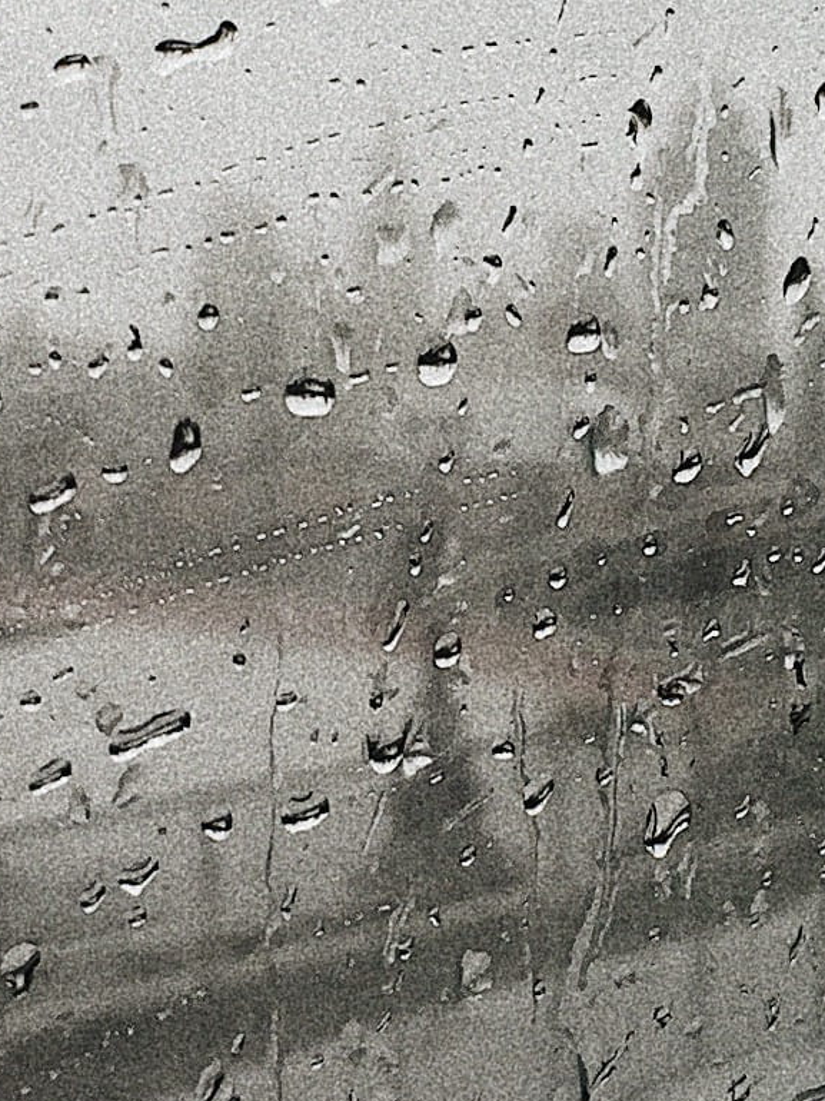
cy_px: 412
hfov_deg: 12.0
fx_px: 3911
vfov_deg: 16.0
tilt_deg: +9.7
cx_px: 495
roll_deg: -2.4
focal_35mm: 123
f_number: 2.2
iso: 32
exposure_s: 1/231
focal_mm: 4.15
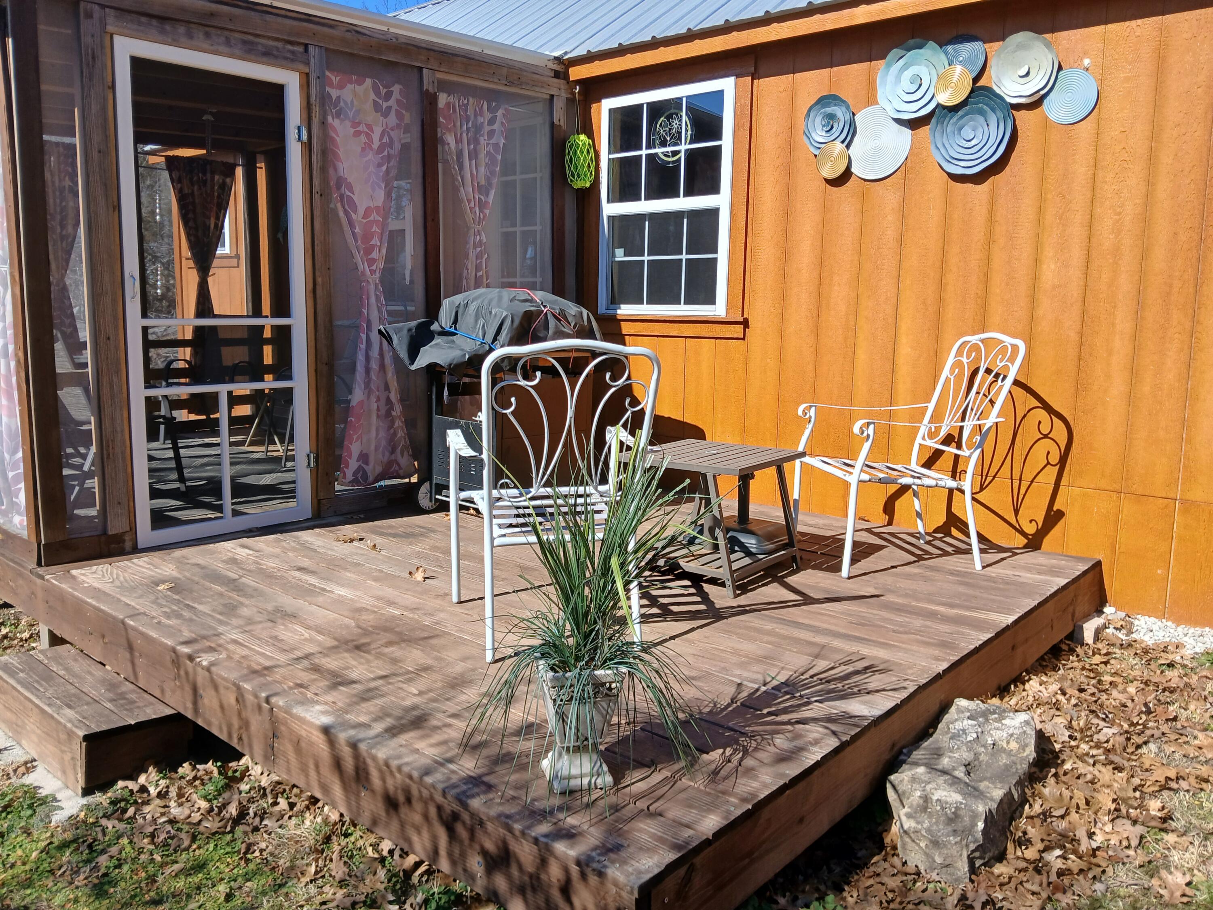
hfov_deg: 67.3
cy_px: 455
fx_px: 911
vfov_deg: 53.1
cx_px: 606
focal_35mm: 26
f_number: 1.8
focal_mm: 3.98
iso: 20
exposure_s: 1/488
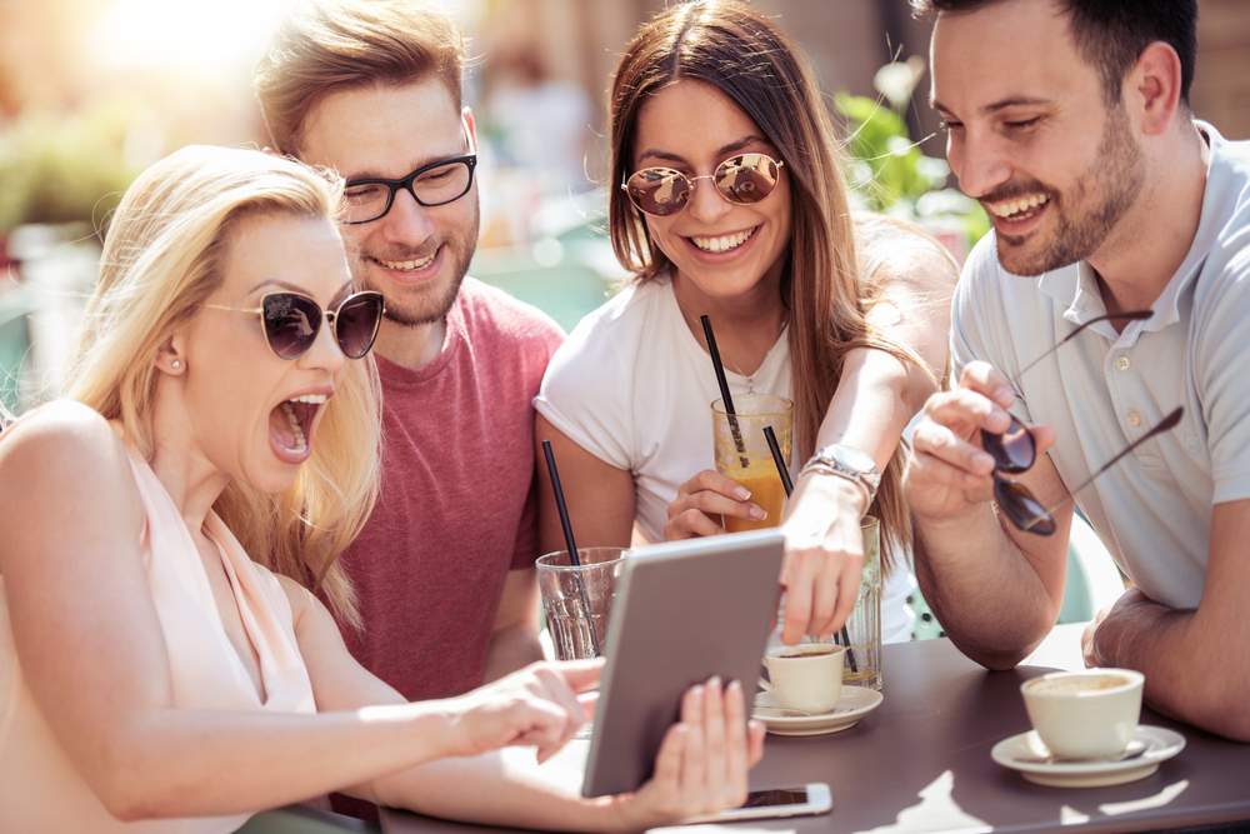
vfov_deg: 12.2
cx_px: 625
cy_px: 417
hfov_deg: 18.3
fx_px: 3889
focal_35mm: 112
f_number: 2.8
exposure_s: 1/500
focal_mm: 112
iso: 140
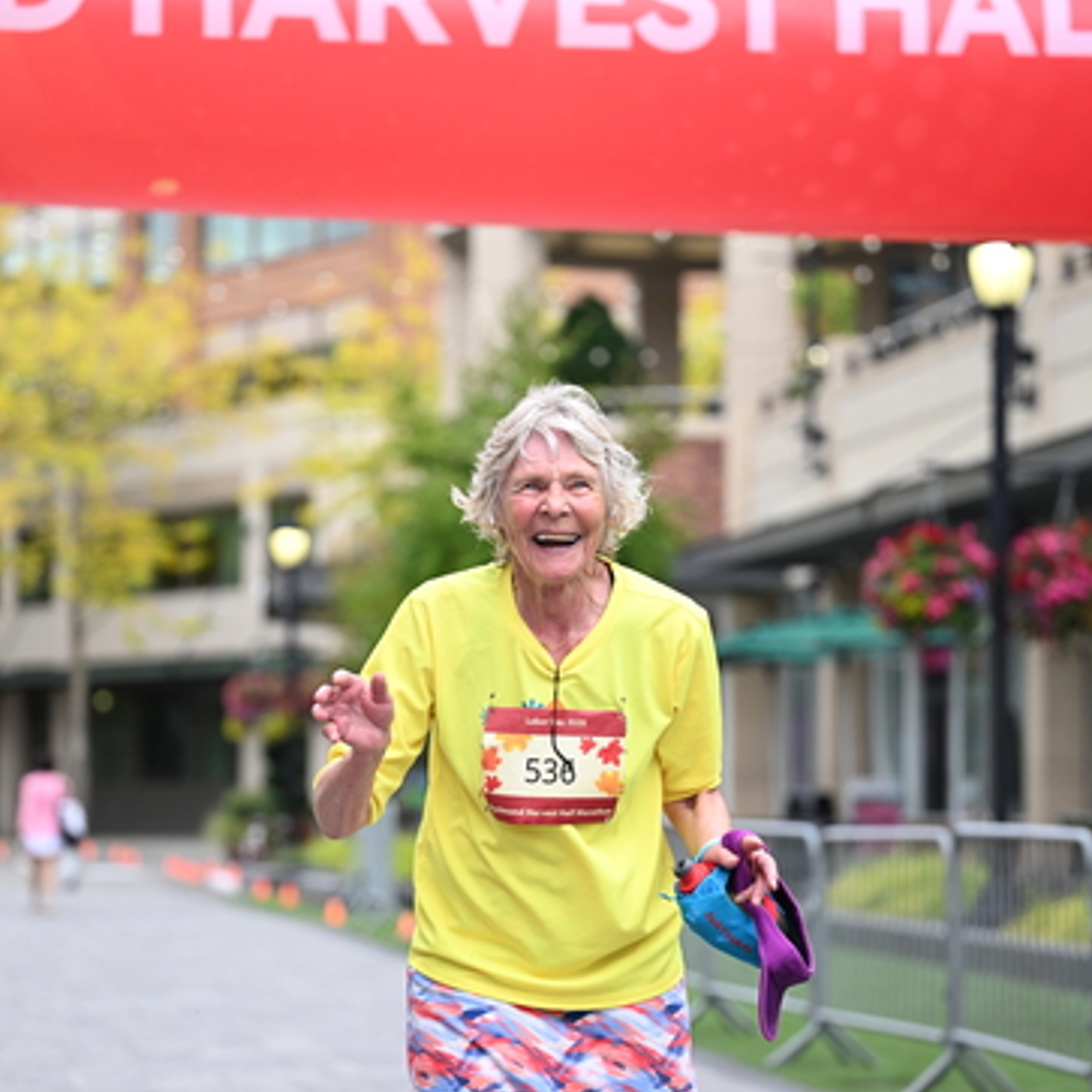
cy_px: 647
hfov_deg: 15.6
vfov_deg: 15.5
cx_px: 546
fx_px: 3997
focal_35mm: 112
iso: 640
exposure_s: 1/1600
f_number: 2.8
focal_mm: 87
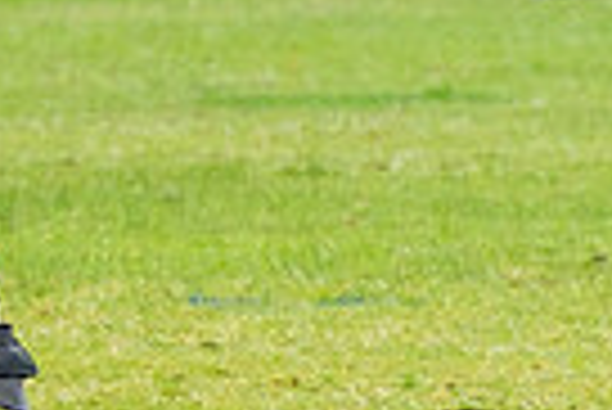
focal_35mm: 973
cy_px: -311
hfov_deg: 2.1
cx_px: -120
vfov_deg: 1.4
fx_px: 16558
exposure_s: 1/1400
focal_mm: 115
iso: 640
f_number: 3.6
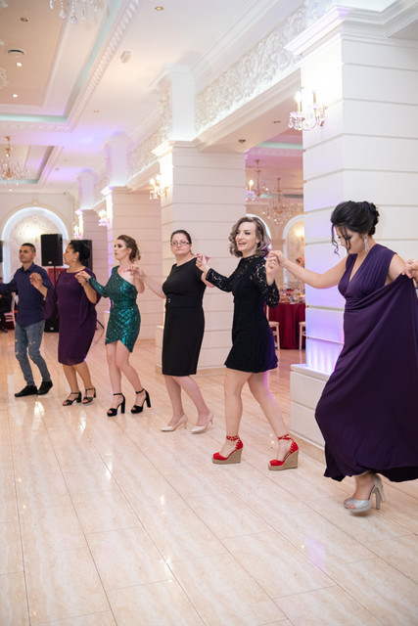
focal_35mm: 35
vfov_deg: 54.4
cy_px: 313
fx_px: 609
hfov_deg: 37.9
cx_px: 209
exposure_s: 1/125
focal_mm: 23
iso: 800
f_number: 2
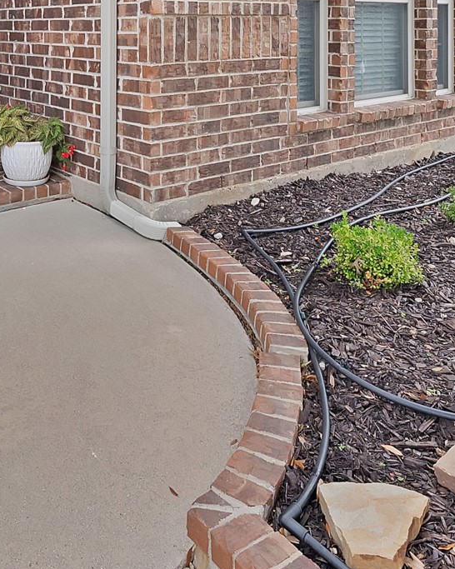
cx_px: 93
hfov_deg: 42.6
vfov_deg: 47.9
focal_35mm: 33
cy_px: 43
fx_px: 556
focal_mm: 12
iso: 640
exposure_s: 1/60
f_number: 9
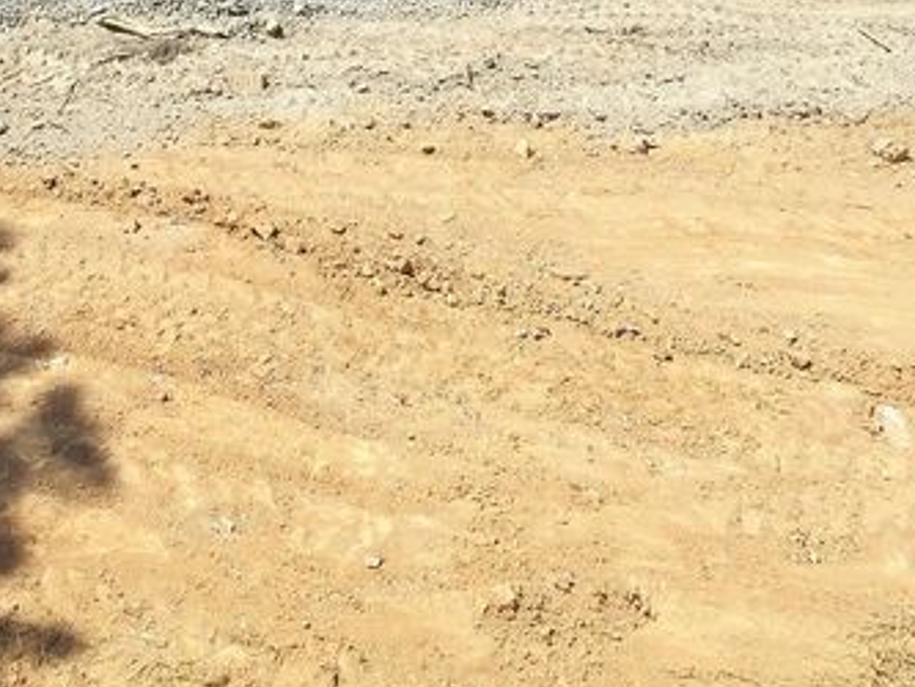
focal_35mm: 40
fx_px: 1058
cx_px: 253
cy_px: -311
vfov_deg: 27.0
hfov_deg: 45.5
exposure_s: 1/2628
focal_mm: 2.2
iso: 50
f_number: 2.2
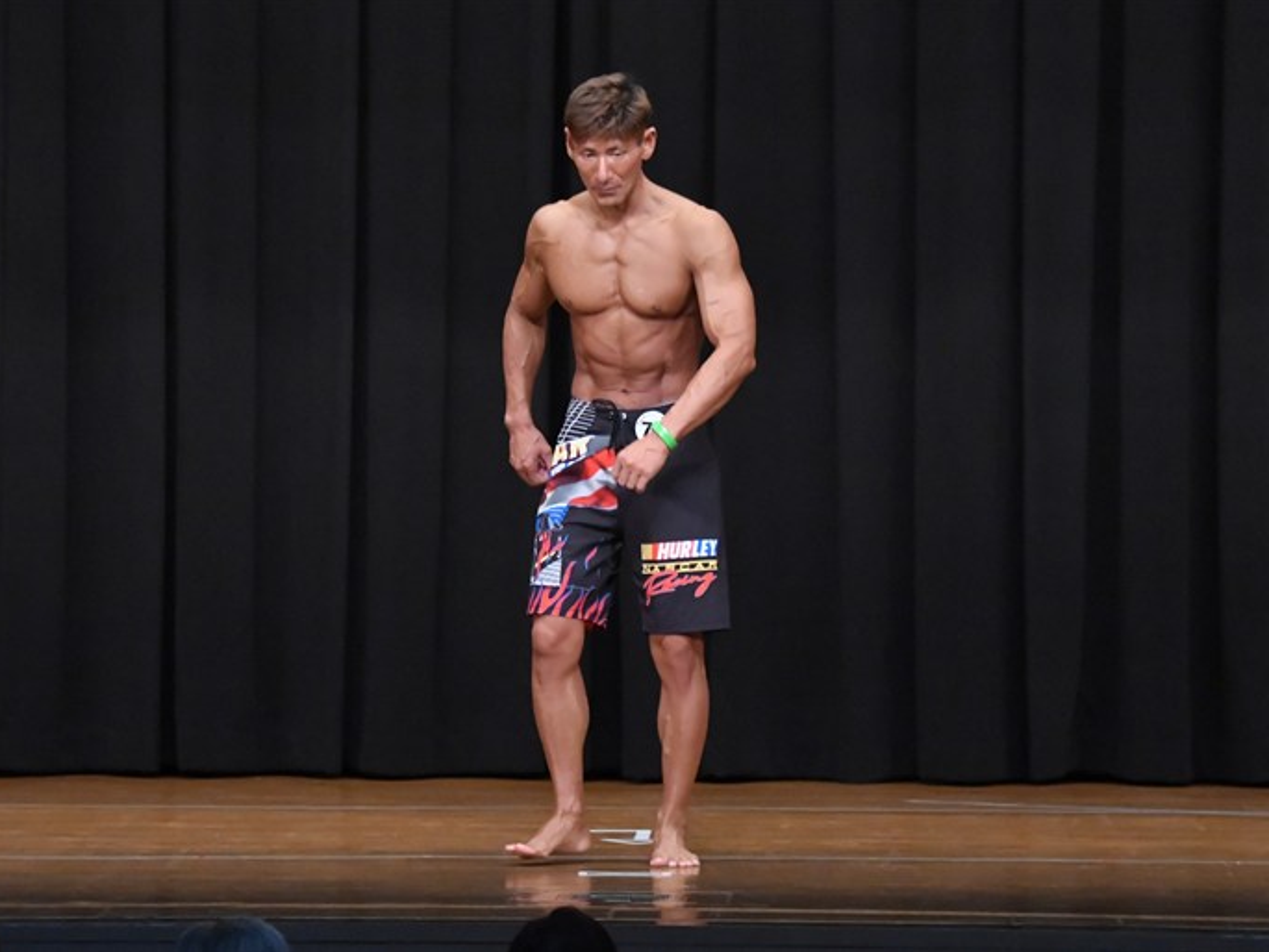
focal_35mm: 236
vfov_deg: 6.3
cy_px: 476
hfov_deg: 8.4
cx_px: 579
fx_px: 8653
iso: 8000
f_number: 5.6
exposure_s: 1/400
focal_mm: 145
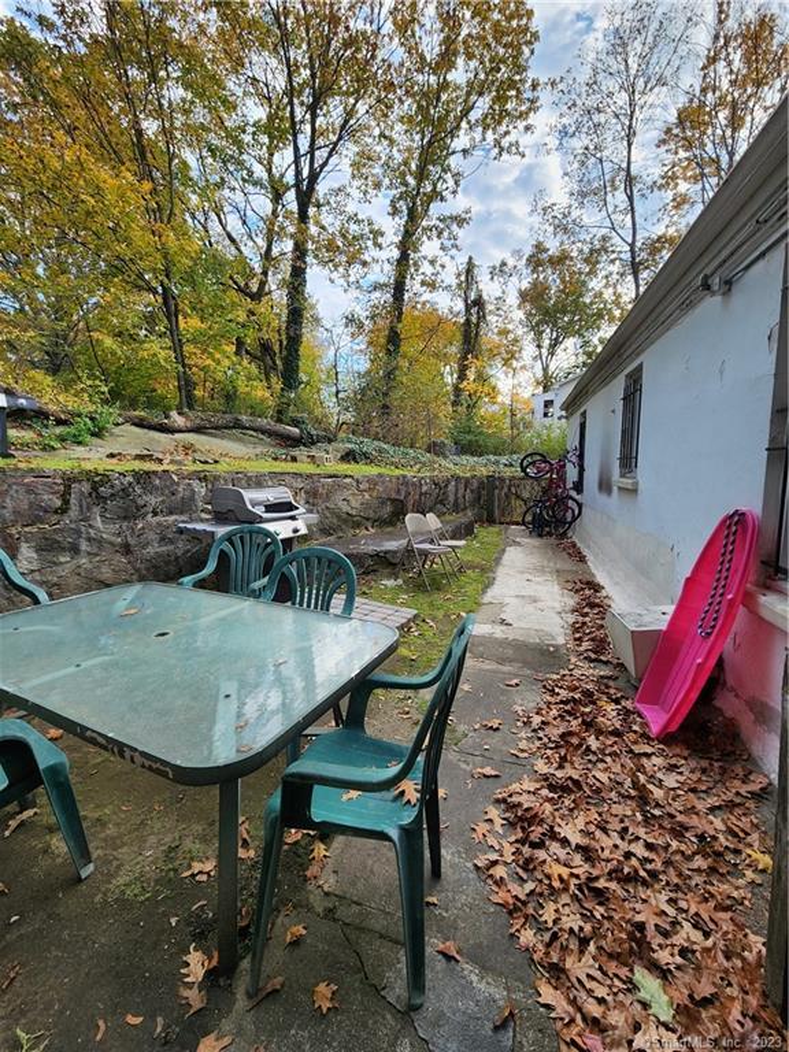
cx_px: 394
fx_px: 395
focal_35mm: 13
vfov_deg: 106.2
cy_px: 526
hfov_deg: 89.9
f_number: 2.2
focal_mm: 2.2
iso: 50
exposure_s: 1/182
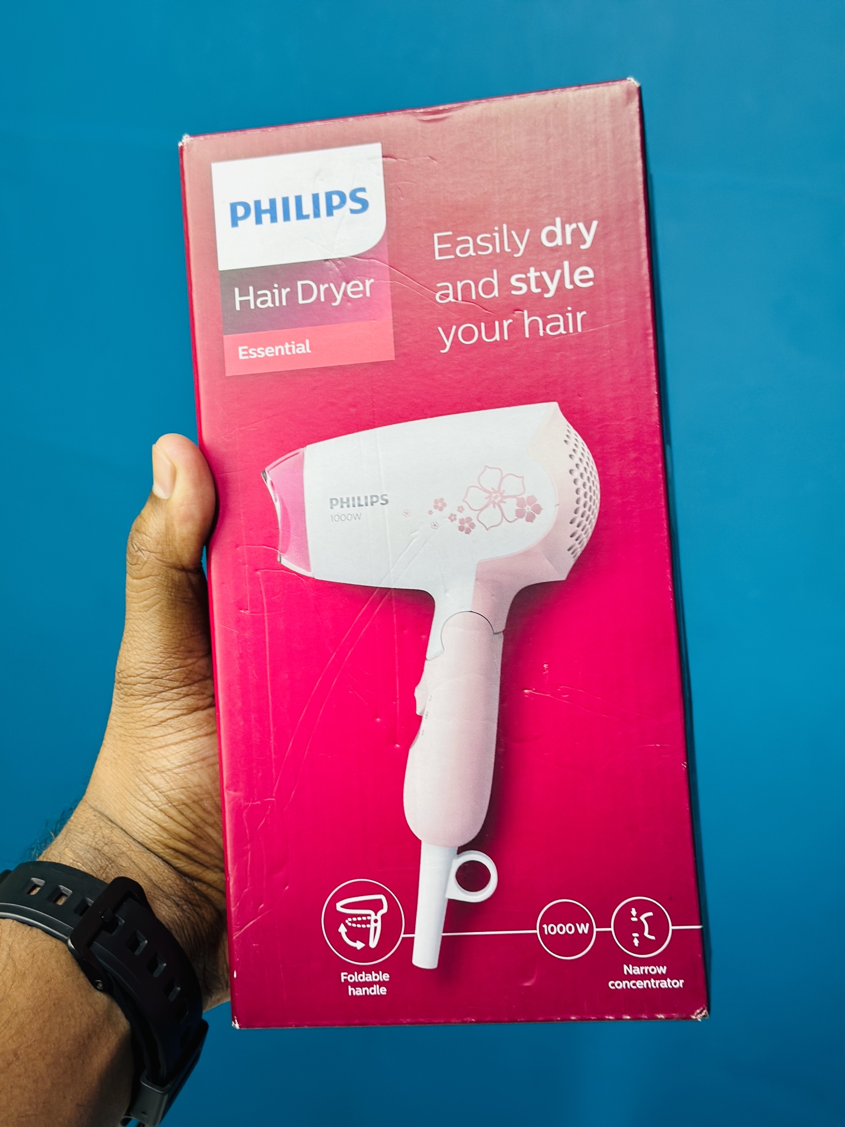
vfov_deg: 39.7
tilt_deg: -17.6
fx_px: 1562
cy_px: 564
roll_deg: -3.5
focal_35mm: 48
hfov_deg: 30.3
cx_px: 422
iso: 80
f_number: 1.78
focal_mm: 6.86
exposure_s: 1/51
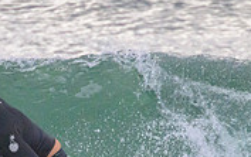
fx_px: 18275
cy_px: 234
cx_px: 11
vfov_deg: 0.5
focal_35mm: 2669
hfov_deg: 0.8
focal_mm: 800
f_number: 11
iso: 3600
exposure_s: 1/2000
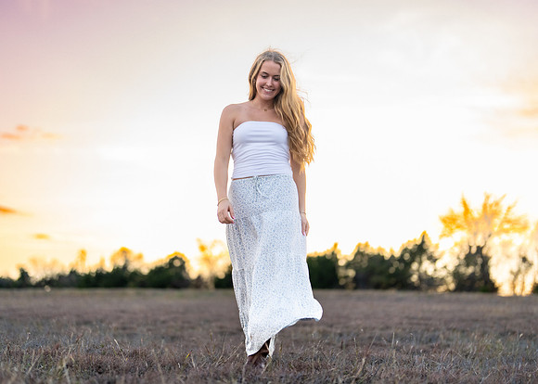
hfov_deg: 33.6
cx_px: 256
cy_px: 170
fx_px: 891
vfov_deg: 24.3
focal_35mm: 58
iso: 400
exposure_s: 1/1000
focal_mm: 50
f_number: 1.2
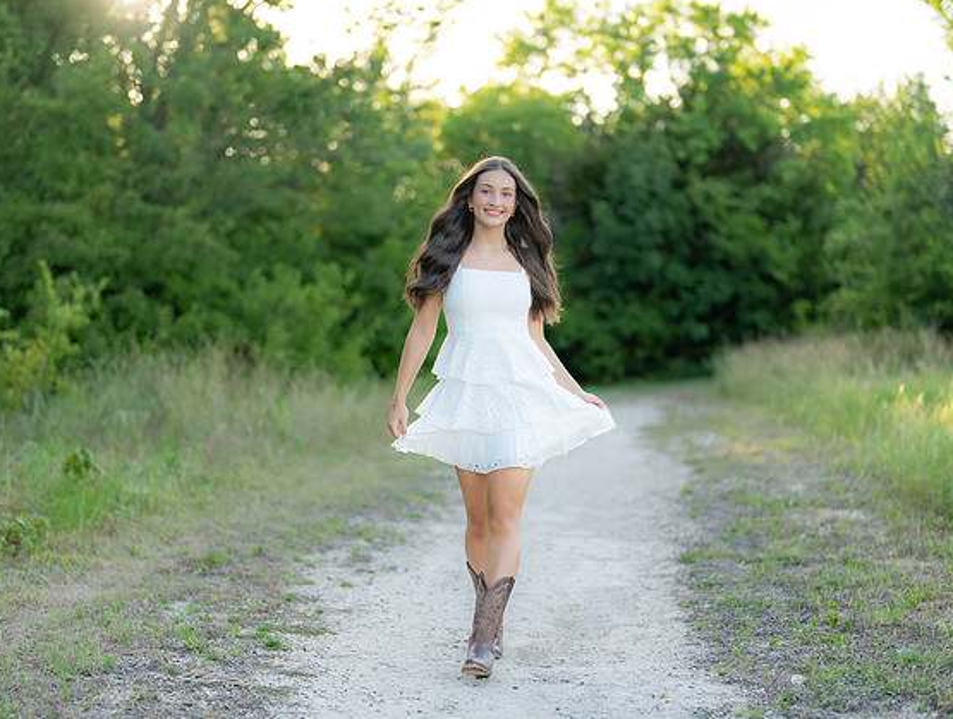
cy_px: 338
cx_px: 458
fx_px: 1877
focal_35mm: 68
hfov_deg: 28.5
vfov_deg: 21.7
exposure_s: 1/1000
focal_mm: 50
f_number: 1.2
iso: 100
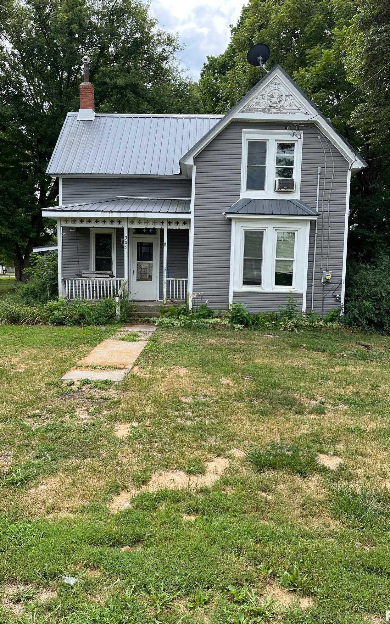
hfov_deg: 44.5
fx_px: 476
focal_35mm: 28
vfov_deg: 66.5
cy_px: 309
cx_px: 196
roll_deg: -0.9
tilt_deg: -5.5
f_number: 1.6
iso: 50
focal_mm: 5.1
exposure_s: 1/1325
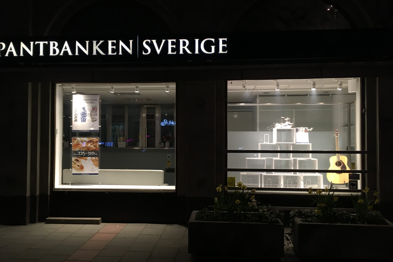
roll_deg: -0.2
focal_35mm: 31
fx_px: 338
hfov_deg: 60.3
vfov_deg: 42.3
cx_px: 193
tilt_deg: +0.0
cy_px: 130
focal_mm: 4.15
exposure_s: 1/33
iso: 80
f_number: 2.2
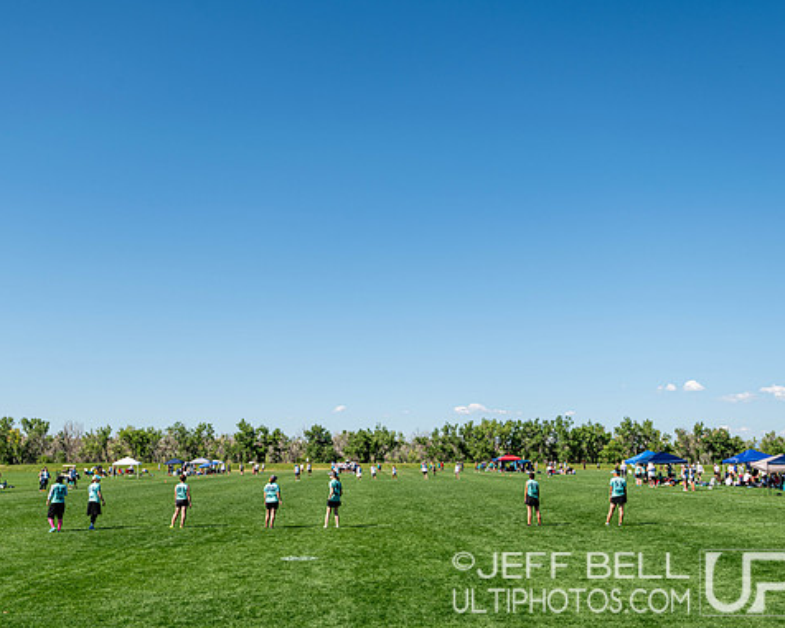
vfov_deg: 37.3
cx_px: 343
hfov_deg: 45.7
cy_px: 314
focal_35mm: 40
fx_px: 930
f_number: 5.6
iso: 100
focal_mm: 35
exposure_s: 1/640
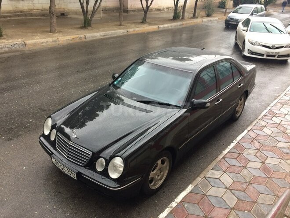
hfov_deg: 61.7
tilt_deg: -28.4
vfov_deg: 48.2
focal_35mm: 29
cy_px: 109
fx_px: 243
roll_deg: -2.8
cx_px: 145
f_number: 2.2
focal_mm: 4.15
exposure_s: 1/33
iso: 40
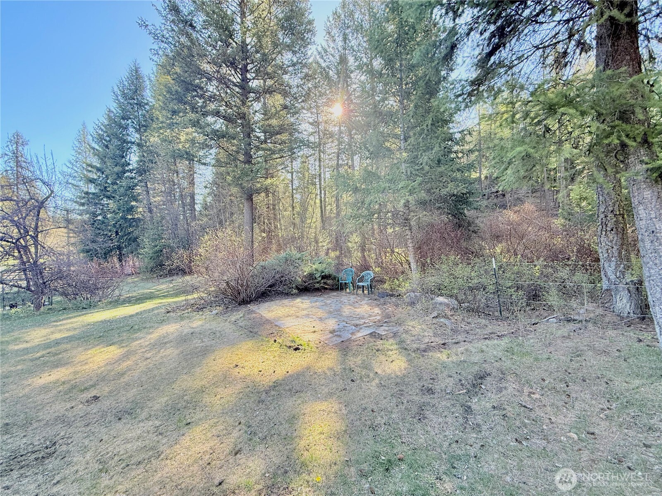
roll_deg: +1.8
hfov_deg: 102.1
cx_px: 331
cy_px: 248
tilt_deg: -1.4
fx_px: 268
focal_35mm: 14
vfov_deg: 85.7
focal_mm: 2.22
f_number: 2.2
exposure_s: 1/151
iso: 64
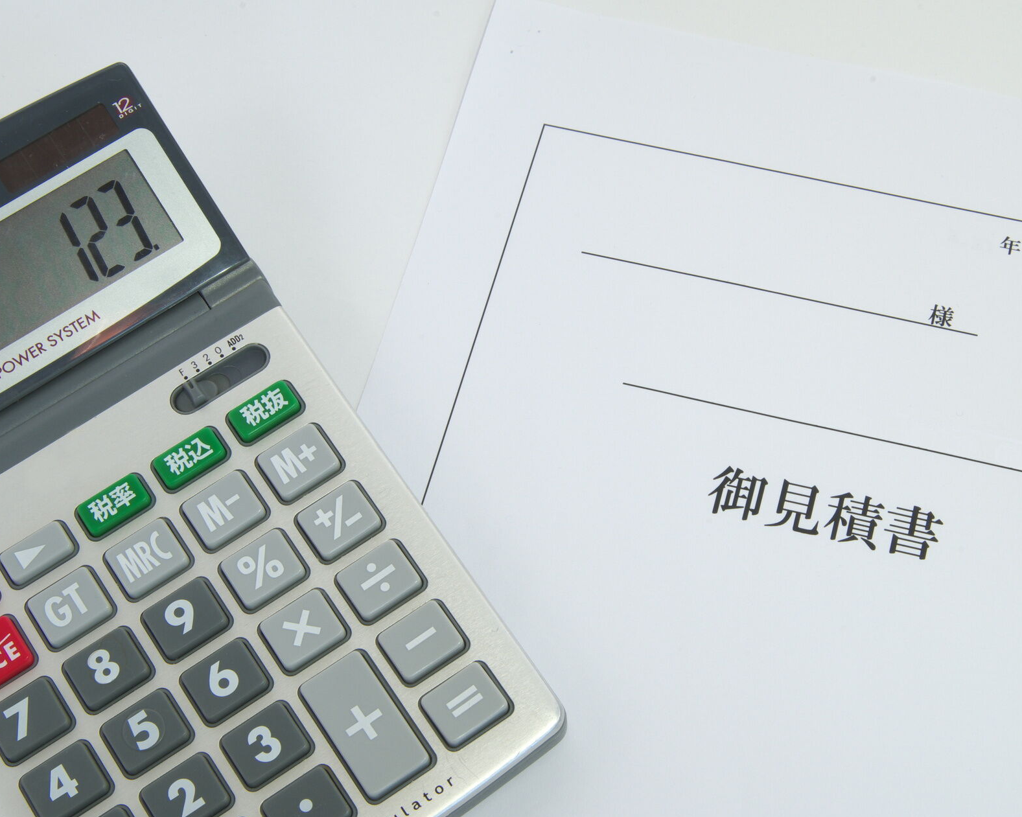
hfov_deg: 26.0
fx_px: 2208
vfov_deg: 21.0
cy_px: 407
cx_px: 592
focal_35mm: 73
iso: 200
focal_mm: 43
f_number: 20
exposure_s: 1/1.67
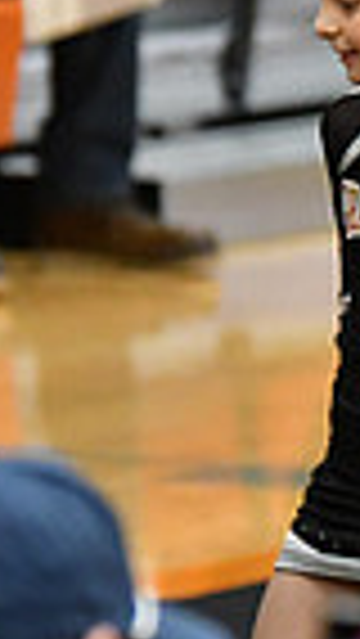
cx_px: 1238
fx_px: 15238
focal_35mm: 899
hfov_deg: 1.3
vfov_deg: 2.4
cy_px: 196
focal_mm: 140
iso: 5000
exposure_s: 1/800
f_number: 2.8
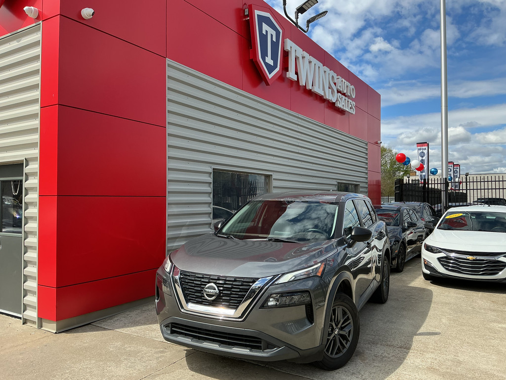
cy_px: 190
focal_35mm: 29
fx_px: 424
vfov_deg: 48.2
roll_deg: +0.6
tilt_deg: +2.9
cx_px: 253
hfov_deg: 61.7
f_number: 1.8
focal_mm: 3
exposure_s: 1/1451
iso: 25
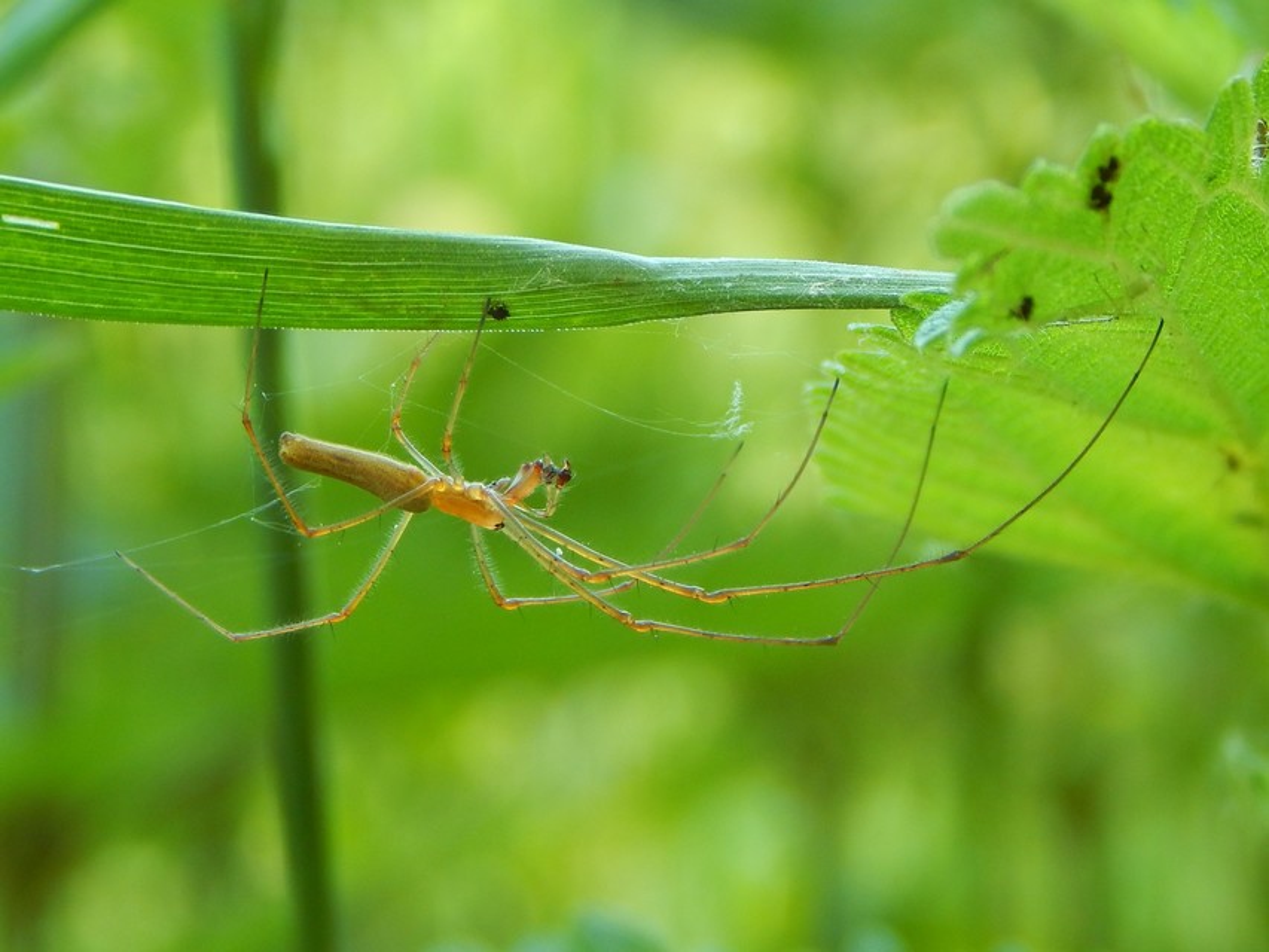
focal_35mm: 141
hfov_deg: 14.0
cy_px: 476
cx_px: 634
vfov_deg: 10.5
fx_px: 5170
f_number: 4.9
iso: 125
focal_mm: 25.3
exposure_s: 1/50
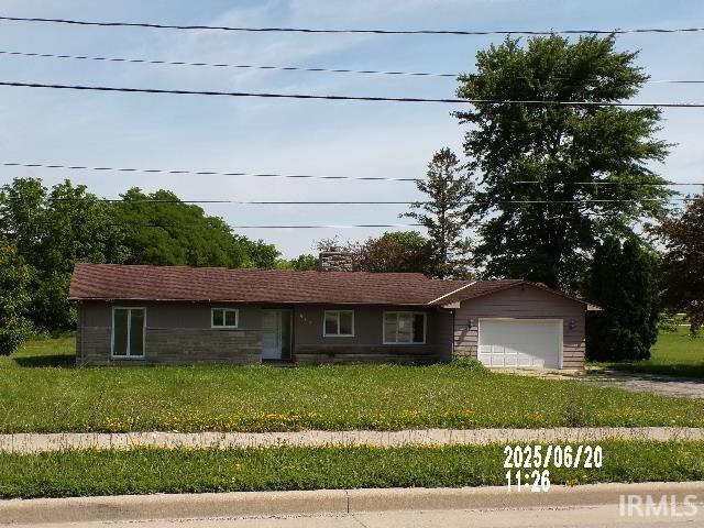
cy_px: 264
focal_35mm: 42
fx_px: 854
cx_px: 352
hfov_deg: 44.8
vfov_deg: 34.3
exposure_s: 1/550
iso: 100
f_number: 5.1
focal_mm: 7.6
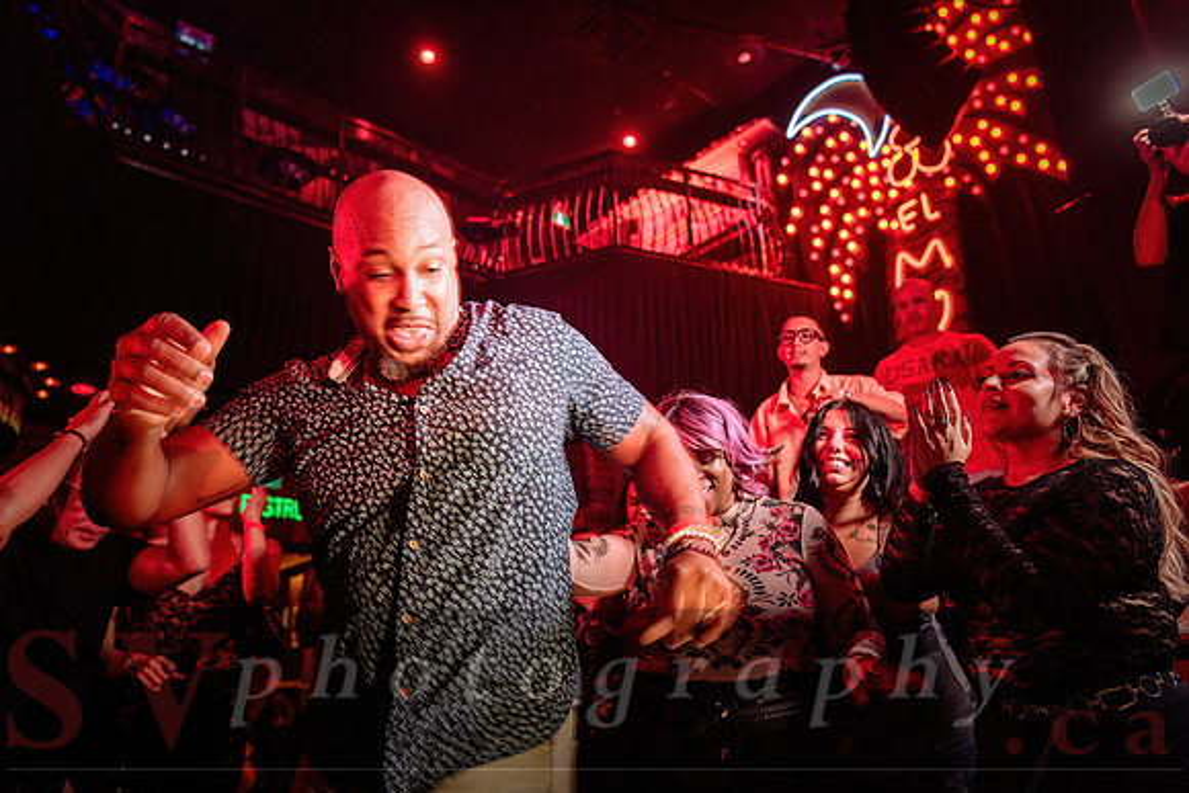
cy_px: 396
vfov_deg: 53.2
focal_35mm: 24
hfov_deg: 73.7
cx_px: 594
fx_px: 793
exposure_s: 1/40
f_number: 3.2
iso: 800
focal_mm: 24
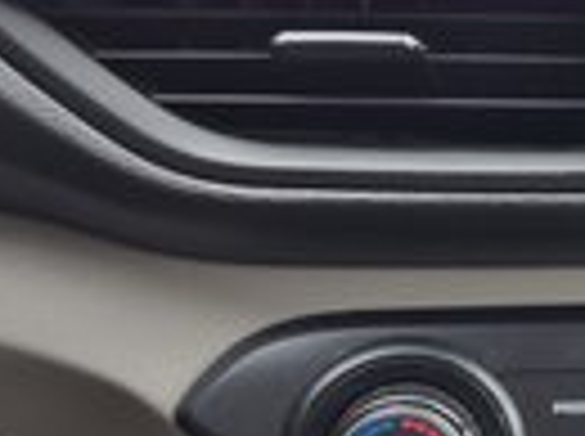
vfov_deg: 20.6
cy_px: 198
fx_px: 1198
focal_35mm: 71
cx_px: 774
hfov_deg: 23.9
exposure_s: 1/182
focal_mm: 5.4
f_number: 1.8
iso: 25
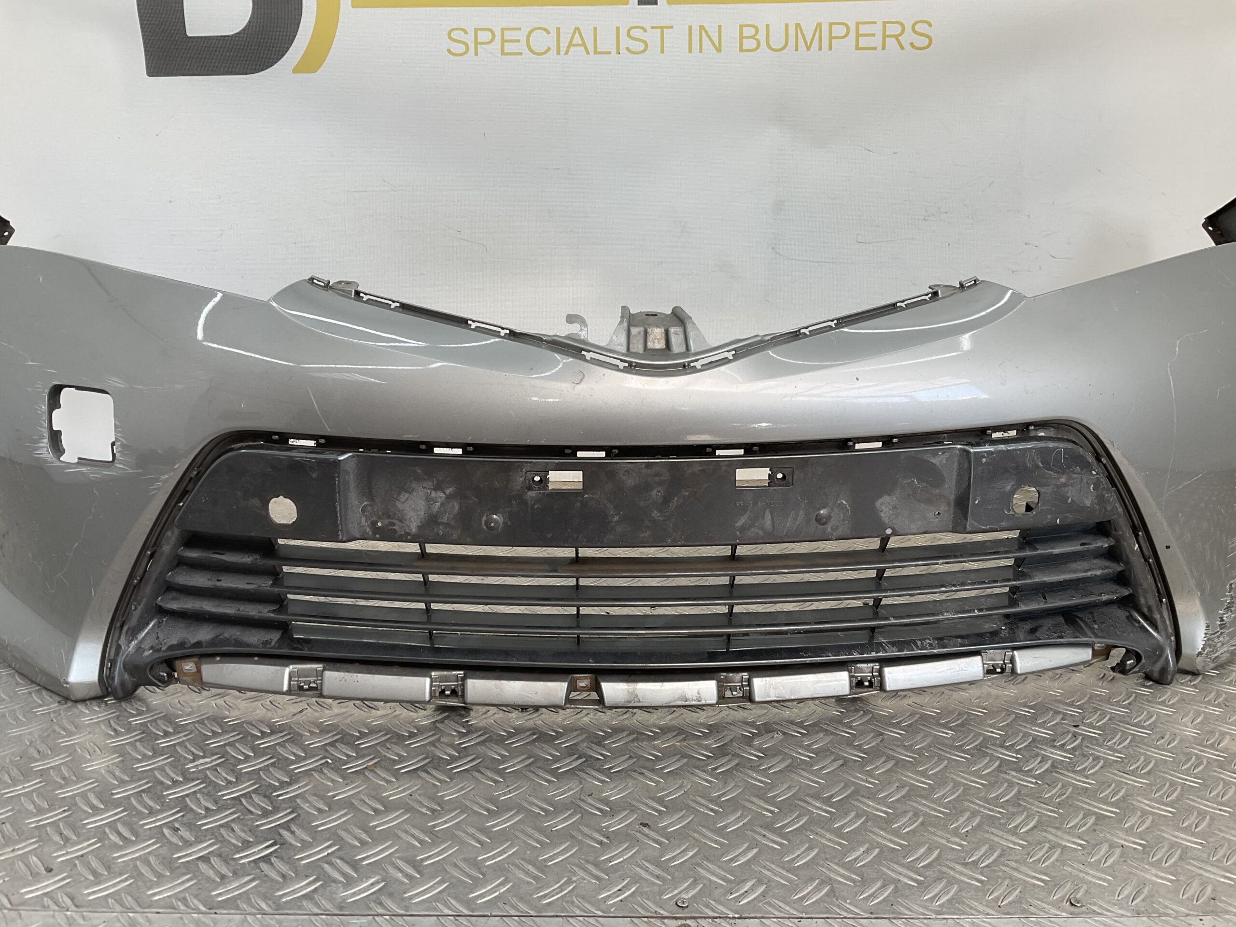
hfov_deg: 61.7
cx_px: 618
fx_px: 1035
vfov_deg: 48.2
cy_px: 464
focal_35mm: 29
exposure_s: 1/120
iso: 16
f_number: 1.8
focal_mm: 3
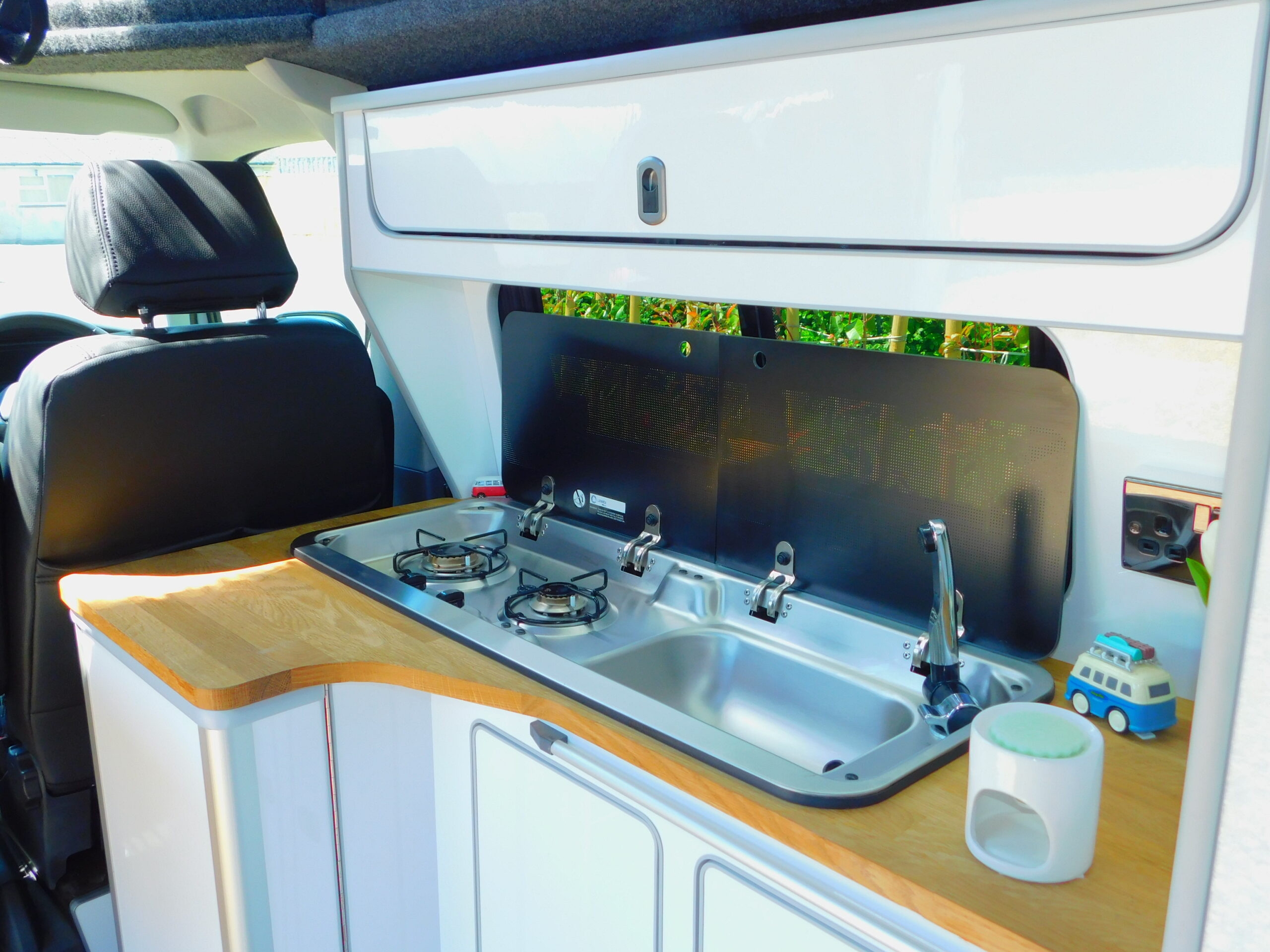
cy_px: 476
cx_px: 635
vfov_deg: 46.8
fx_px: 1101
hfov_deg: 60.0
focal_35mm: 30
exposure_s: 1/100
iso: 125
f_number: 3.2
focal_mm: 5.3
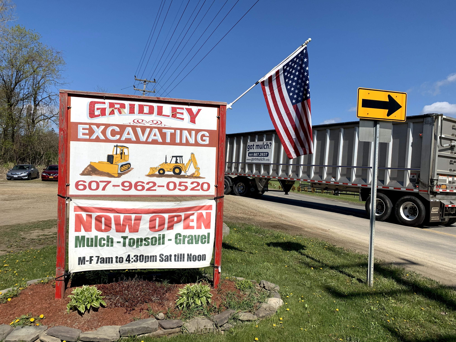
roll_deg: -2.4
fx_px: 343
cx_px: 228
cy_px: 171
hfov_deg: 67.3
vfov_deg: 53.1
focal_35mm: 26
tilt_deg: -0.6
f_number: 1.8
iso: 25
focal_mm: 4.25
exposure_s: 1/3937
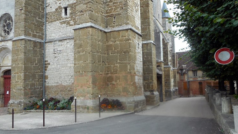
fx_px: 177
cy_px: 66
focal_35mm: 28
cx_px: 120
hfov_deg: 67.9
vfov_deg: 41.5
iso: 80
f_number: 3.7
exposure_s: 1/125
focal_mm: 4.5
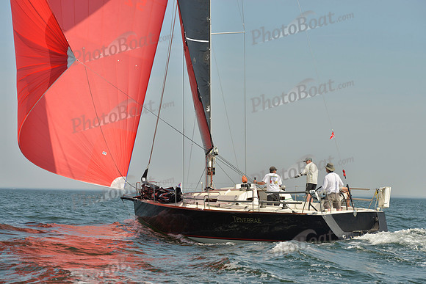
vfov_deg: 15.9
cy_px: 142
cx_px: 213
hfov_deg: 23.6
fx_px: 1018
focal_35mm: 86
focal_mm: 86
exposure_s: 1/1250
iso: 200
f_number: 6.3
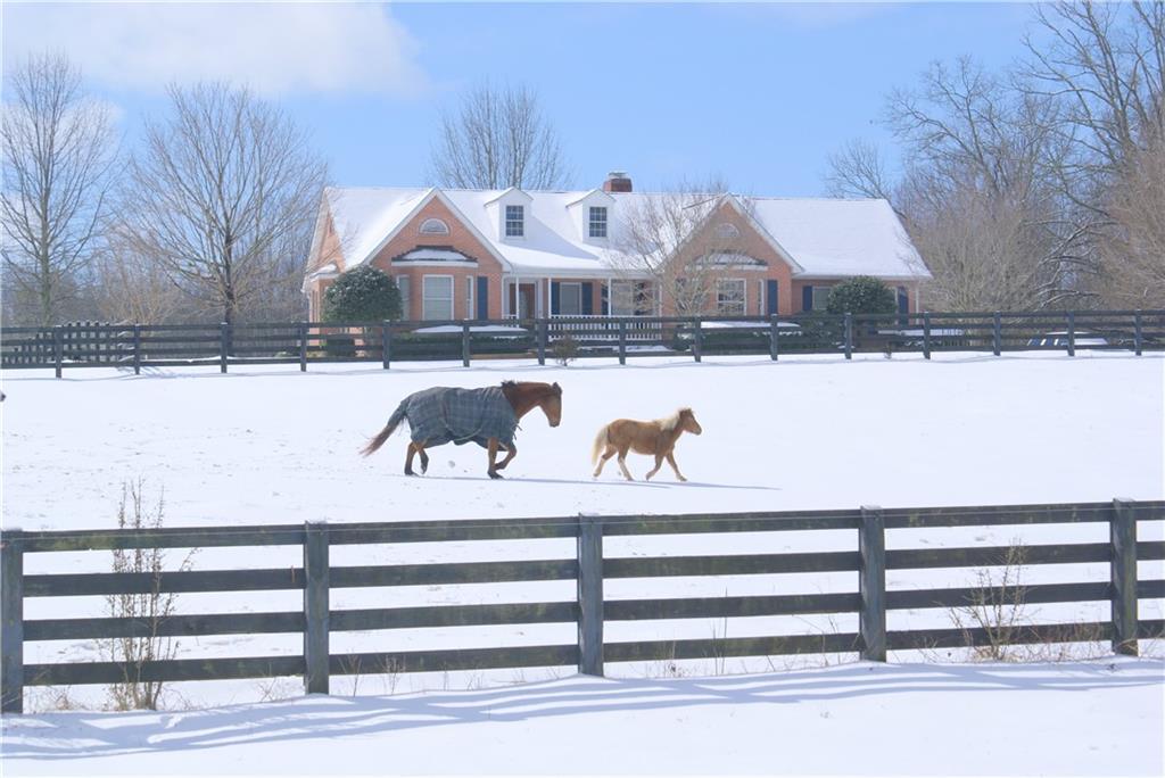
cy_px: 389
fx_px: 3400
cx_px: 582
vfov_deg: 13.1
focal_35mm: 105
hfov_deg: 19.4
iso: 100
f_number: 9
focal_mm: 70
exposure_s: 1/640
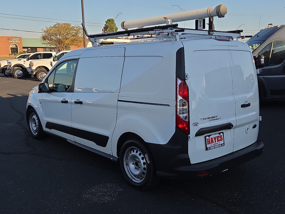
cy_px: 107
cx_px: 142
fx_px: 288
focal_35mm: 35
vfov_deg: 40.7
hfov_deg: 52.6
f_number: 1.8
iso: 25
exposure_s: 1/833
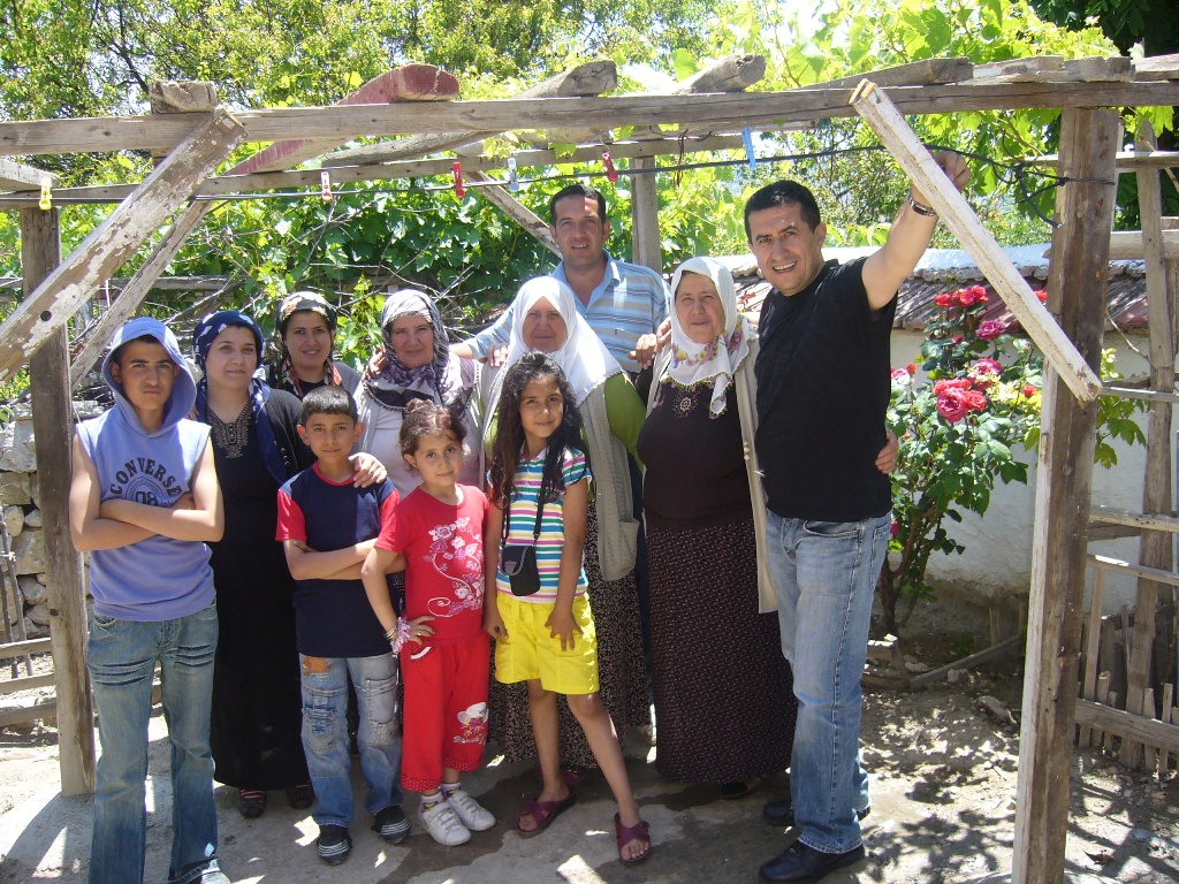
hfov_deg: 52.6
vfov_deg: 40.7
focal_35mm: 35
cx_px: 590
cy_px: 442
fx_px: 1192
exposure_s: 1/250
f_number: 2.8
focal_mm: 5.8
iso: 80
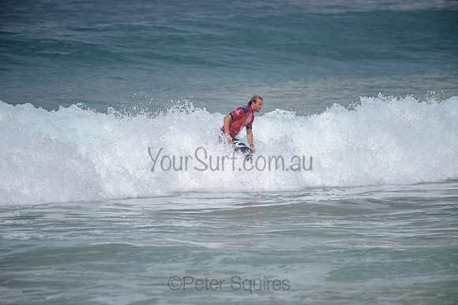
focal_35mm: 500
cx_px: 229
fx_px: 6362
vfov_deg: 2.8
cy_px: 152
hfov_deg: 4.1
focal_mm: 500
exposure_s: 1/2000
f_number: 5.6
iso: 180
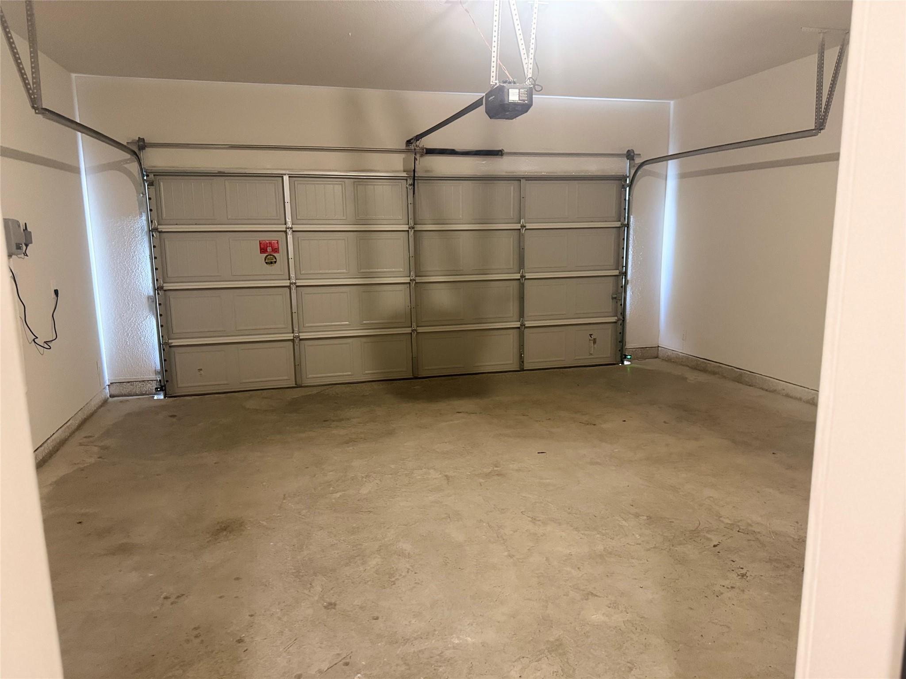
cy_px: 340
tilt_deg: -10.0
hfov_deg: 71.6
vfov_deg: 56.8
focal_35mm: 24
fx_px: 628
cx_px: 453
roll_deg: +1.0
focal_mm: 6.76
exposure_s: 1/40
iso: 640
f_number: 1.78
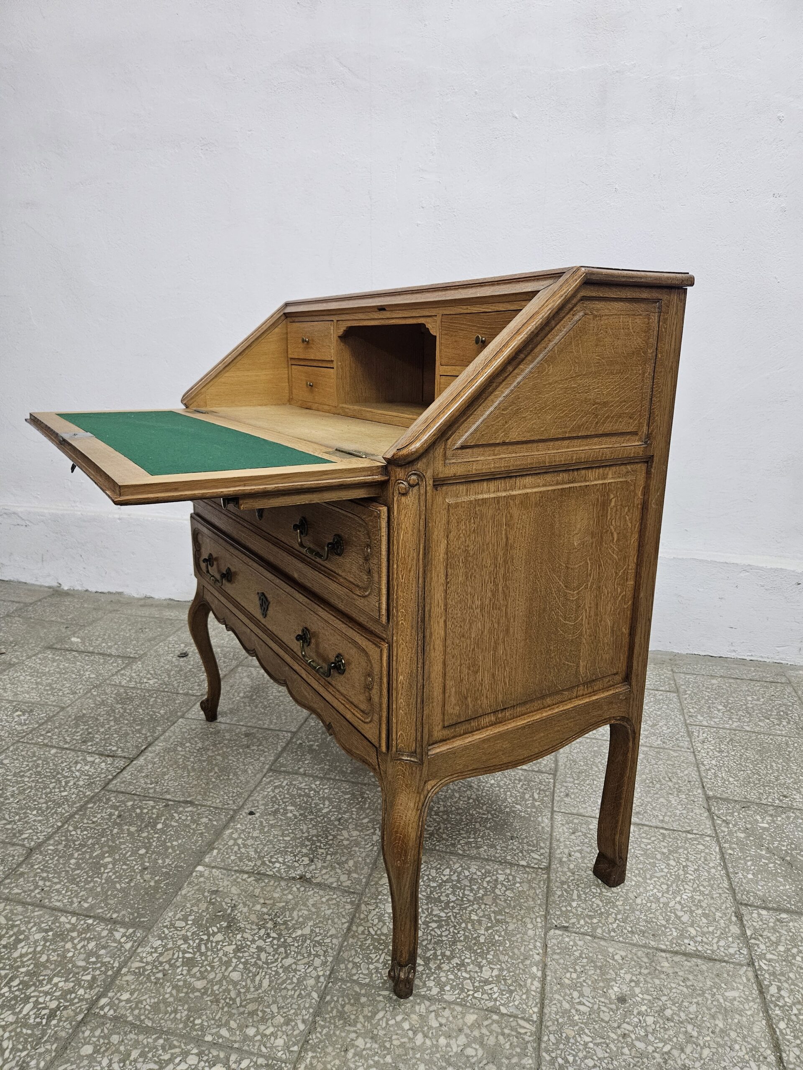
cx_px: 402
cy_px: 535
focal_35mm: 23
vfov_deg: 73.9
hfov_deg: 58.9
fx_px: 711
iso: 800
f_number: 1.8
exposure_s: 1/100
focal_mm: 5.4
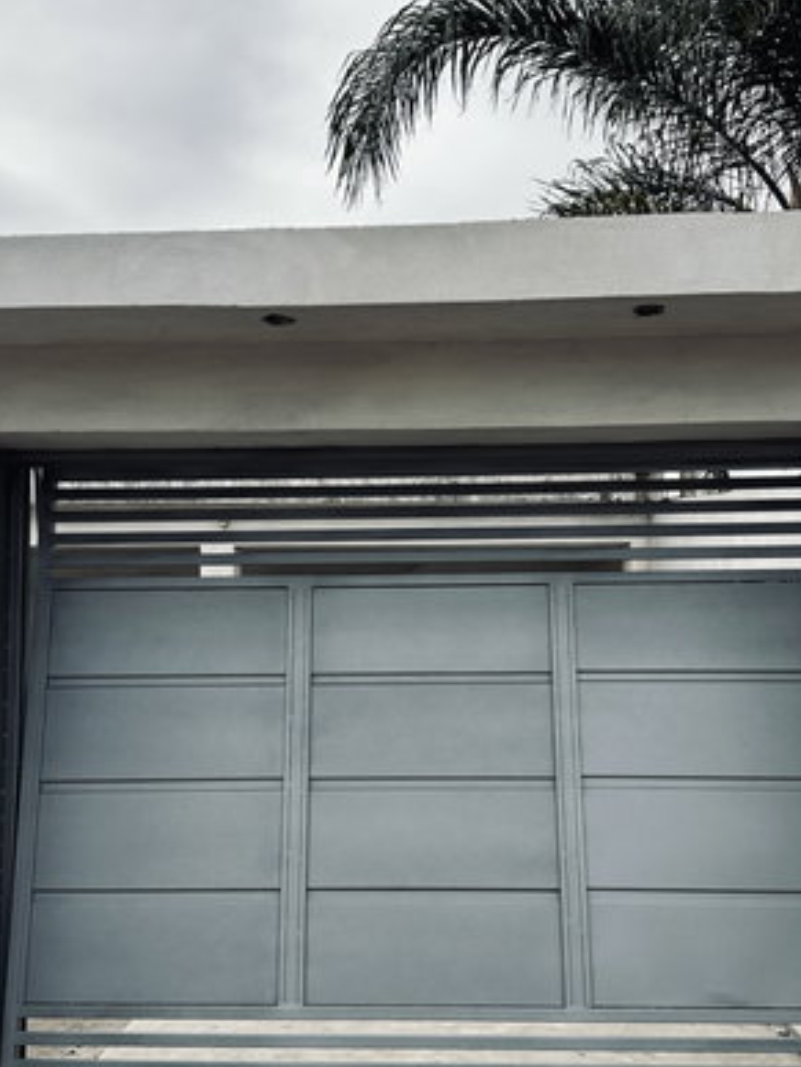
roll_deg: +0.1
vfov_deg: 55.2
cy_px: 590
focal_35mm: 33
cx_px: 435
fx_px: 1018
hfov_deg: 42.9
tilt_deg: +4.1
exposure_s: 1/1473
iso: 80
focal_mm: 6.86
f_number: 1.78
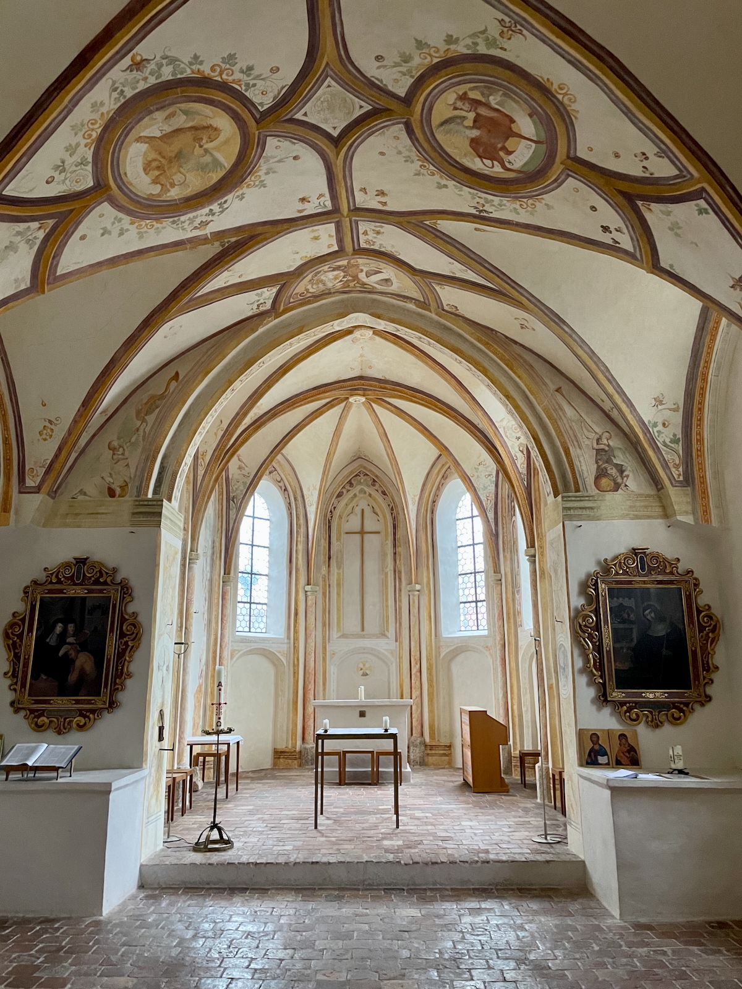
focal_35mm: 26
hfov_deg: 53.1
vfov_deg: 67.3
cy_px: 494
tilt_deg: +14.9
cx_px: 371
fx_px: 743
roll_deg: +1.4
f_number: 1.6
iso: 500
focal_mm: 4.2
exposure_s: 1/43
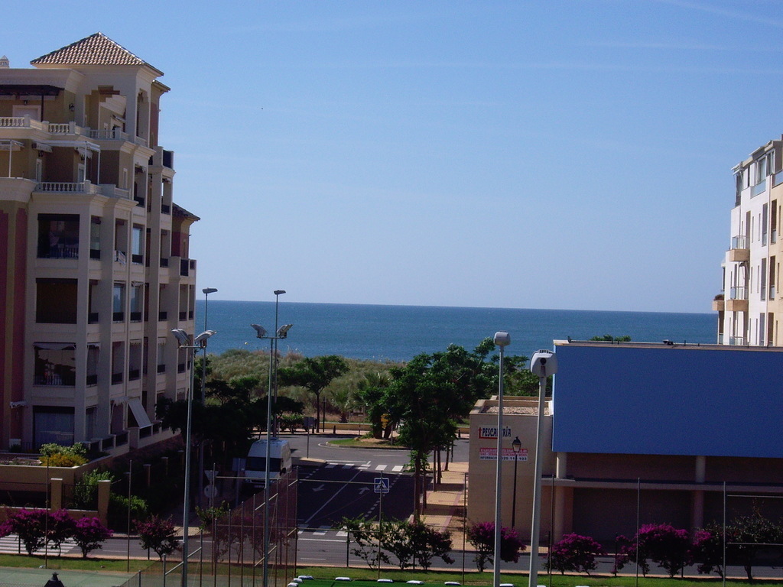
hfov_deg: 17.3
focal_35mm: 114
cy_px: 294
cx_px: 392
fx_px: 2579
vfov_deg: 13.0
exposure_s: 1/400
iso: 100
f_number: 8.3
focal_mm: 18.6
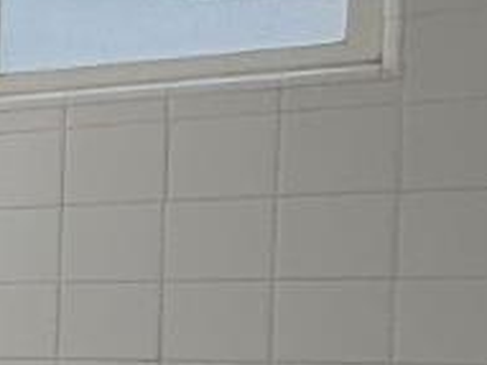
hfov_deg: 9.5
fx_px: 1547
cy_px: 382
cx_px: -1234
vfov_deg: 13.2
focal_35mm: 110
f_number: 2.2
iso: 50
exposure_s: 1/141
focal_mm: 2.22
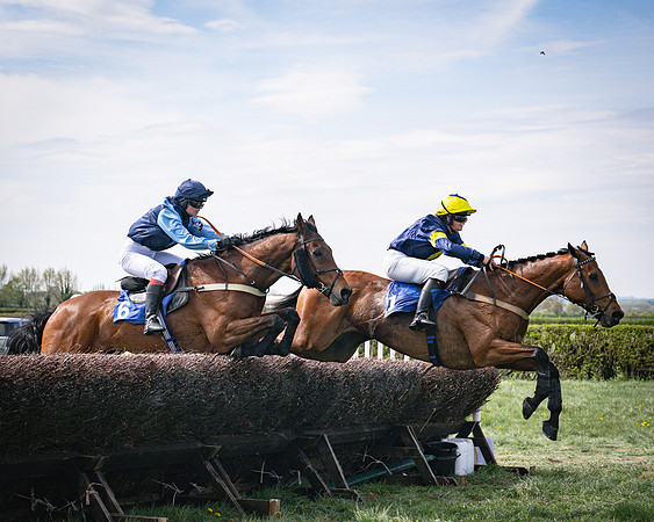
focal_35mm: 97
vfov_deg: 15.9
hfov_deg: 19.7
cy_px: 202
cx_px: 225
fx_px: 1876
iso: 400
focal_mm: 70
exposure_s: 1/4000
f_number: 5
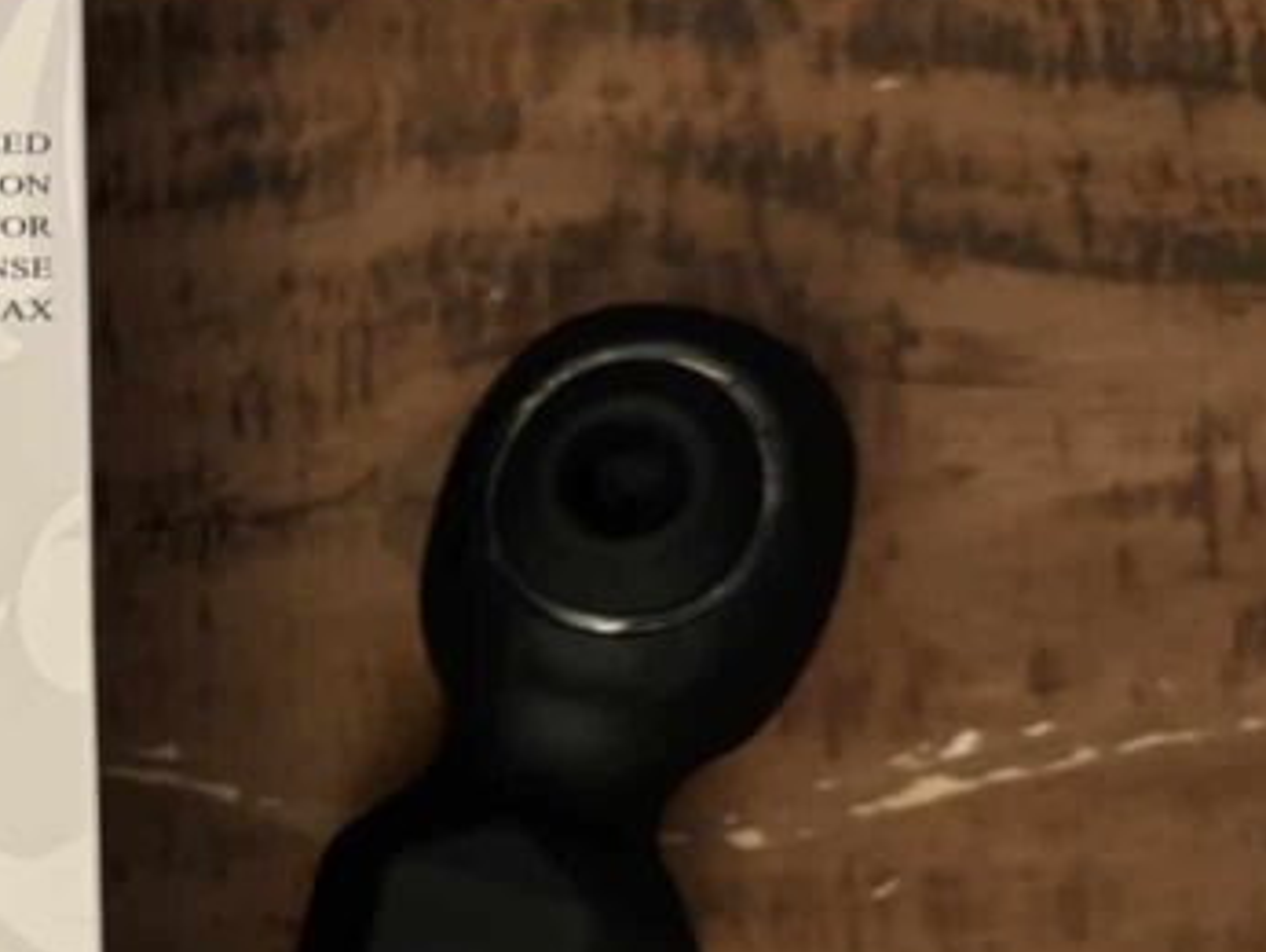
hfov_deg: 25.0
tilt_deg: -81.0
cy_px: 824
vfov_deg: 20.4
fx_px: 2598
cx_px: -212
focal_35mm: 71
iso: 640
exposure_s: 1/60
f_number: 1.78
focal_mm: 6.76
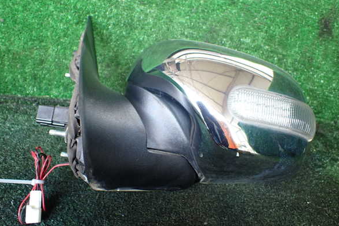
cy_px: 115
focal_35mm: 32
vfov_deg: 41.1
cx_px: 169
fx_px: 301
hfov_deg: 58.7
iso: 200
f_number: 2.3
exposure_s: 1/125
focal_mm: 5.4
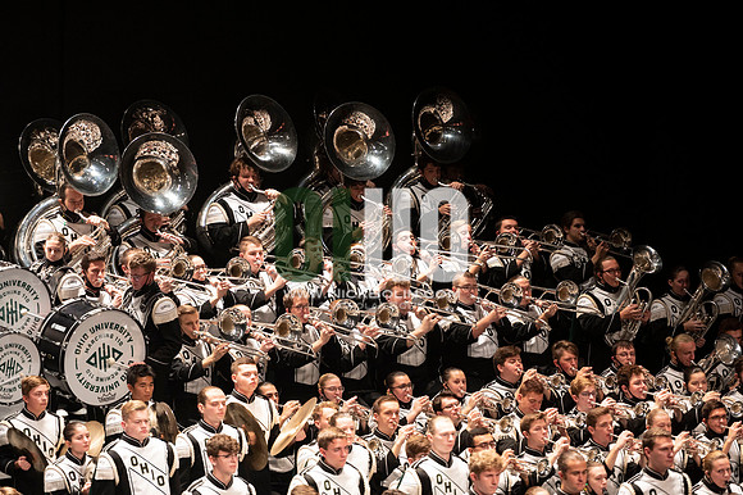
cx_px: 372
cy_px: 248
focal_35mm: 200
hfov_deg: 10.3
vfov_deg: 6.9
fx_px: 4125
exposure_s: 1/500
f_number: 2.8
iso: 2500
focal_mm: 200
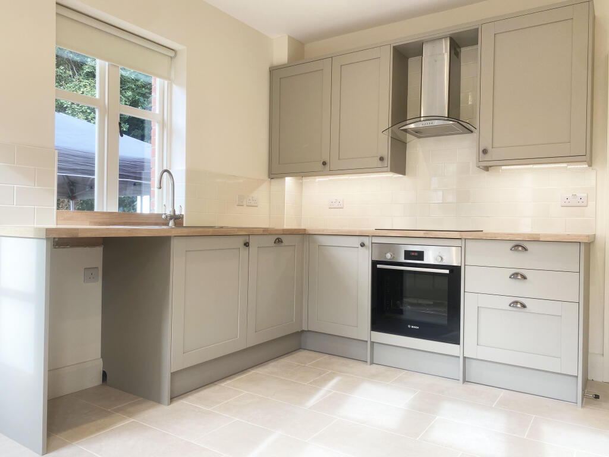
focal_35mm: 26
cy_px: 228
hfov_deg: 67.3
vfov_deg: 53.1
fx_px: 457
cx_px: 304
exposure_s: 1/100
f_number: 1.8
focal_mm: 4.25
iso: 50
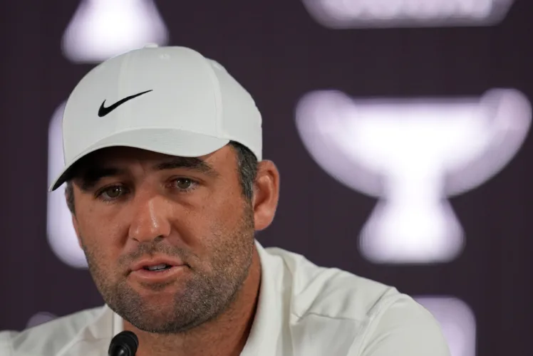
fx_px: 8890
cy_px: 178
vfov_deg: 2.3
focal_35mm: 600
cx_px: 266
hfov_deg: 3.4
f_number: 2.8
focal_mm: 400
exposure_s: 1/800
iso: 1600
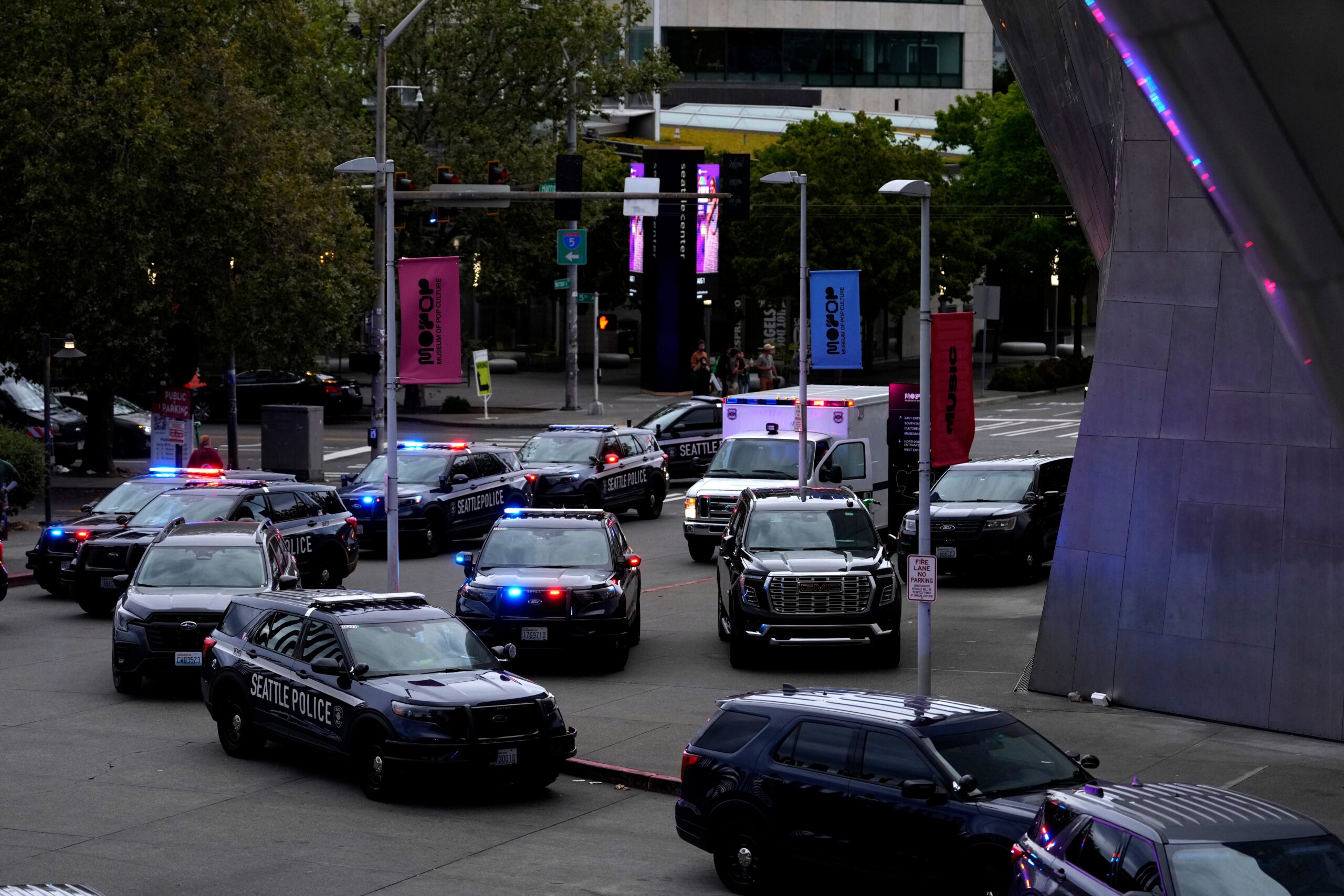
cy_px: 448
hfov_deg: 18.6
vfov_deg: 12.5
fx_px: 4107
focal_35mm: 110
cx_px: 672
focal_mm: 110
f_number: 2.8
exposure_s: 1/1000
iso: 1250
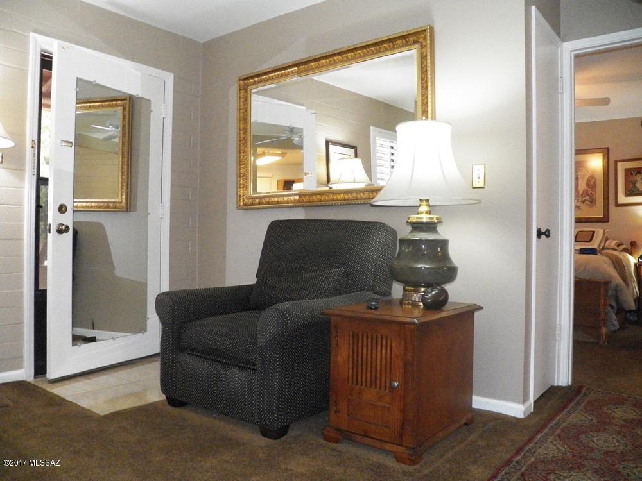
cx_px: 321
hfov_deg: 63.4
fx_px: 519
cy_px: 240
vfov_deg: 49.7
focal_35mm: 28
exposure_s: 1/160
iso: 1600
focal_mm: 4.9
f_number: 2.8
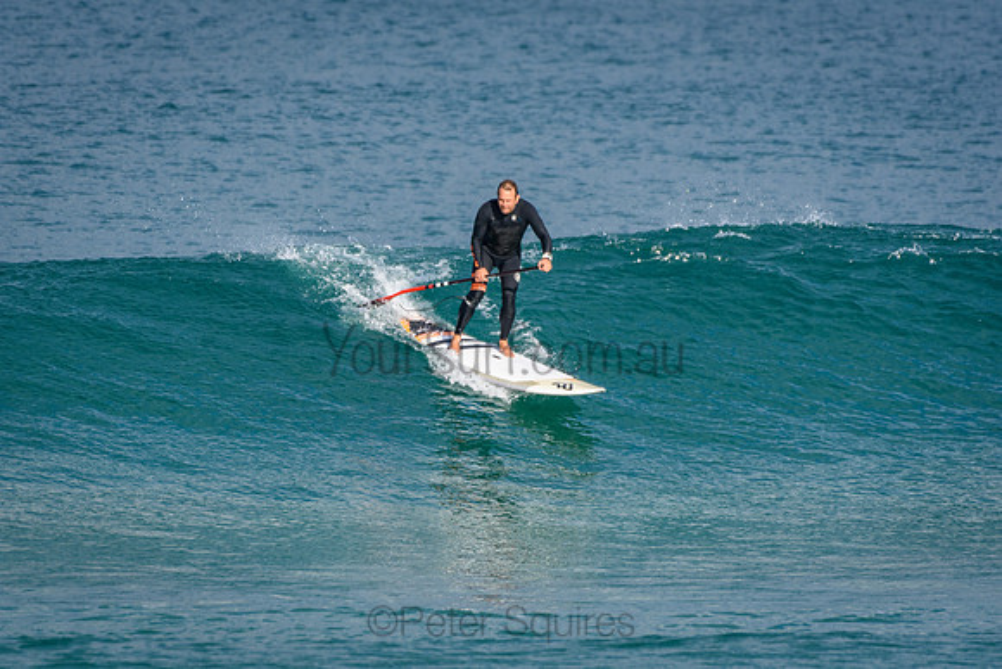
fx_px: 20879
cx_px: 501
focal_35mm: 750
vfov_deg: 1.8
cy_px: 334
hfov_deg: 2.7
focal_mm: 500
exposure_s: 1/2000
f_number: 5.6
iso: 450
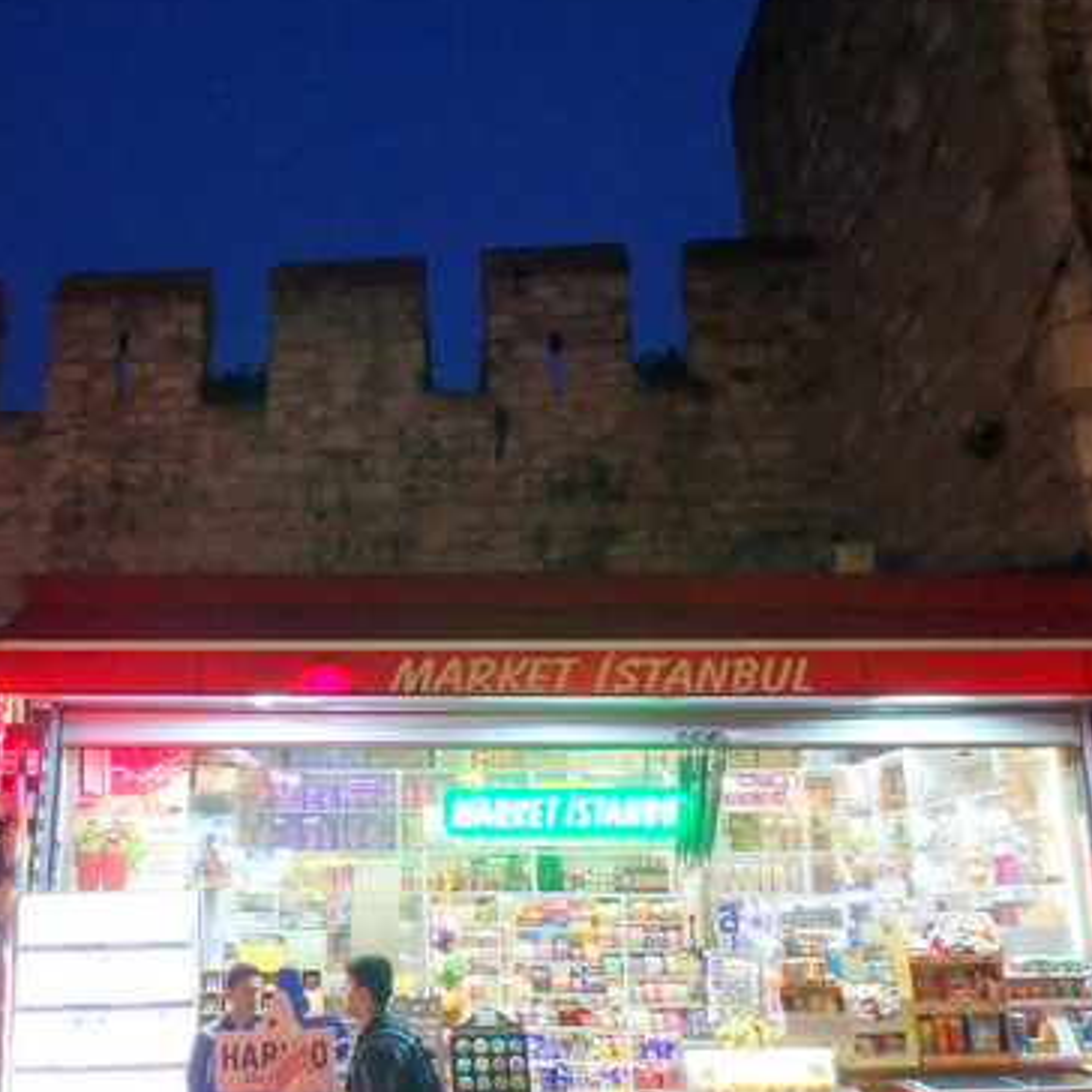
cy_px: 542
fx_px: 1213
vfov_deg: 48.5
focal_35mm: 34
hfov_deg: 47.8
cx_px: 381
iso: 800
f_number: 3.9
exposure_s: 1/30
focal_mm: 5
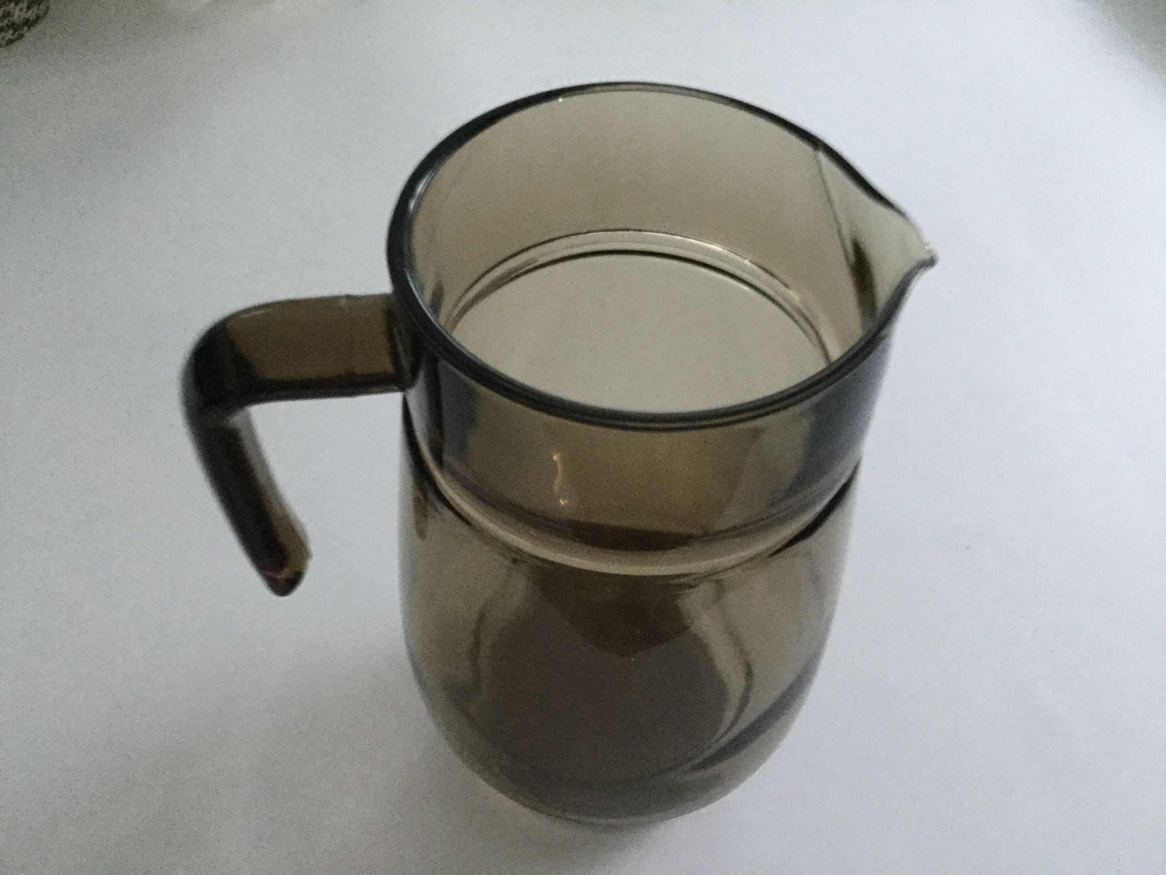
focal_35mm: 31
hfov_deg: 58.4
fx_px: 1044
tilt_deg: -51.7
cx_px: 583
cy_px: 438
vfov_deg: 45.4
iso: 200
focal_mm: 3.3
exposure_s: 1/20
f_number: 2.4
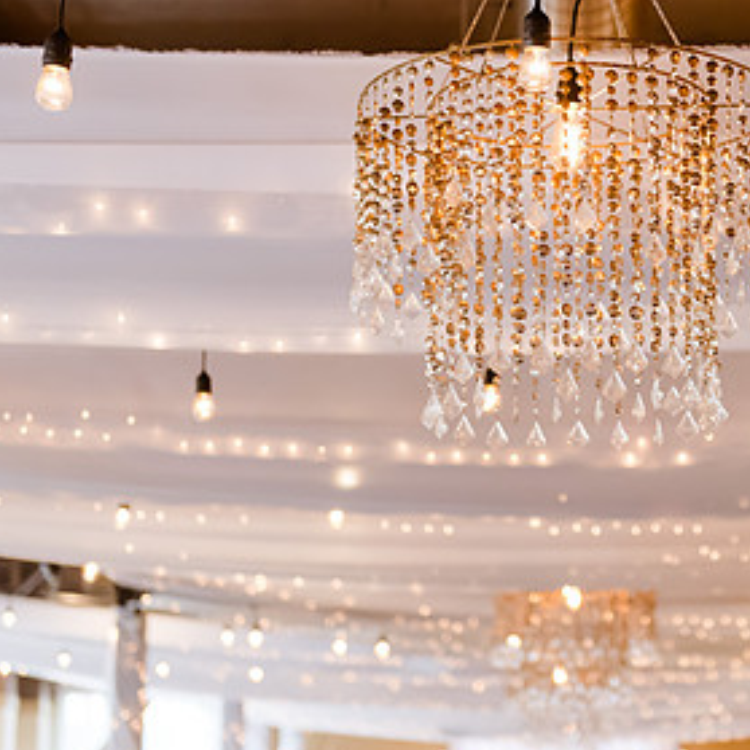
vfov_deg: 17.6
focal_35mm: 99
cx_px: 594
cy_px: 300
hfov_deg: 17.4
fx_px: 2427
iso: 2000
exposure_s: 1/200
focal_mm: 56
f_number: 2.8
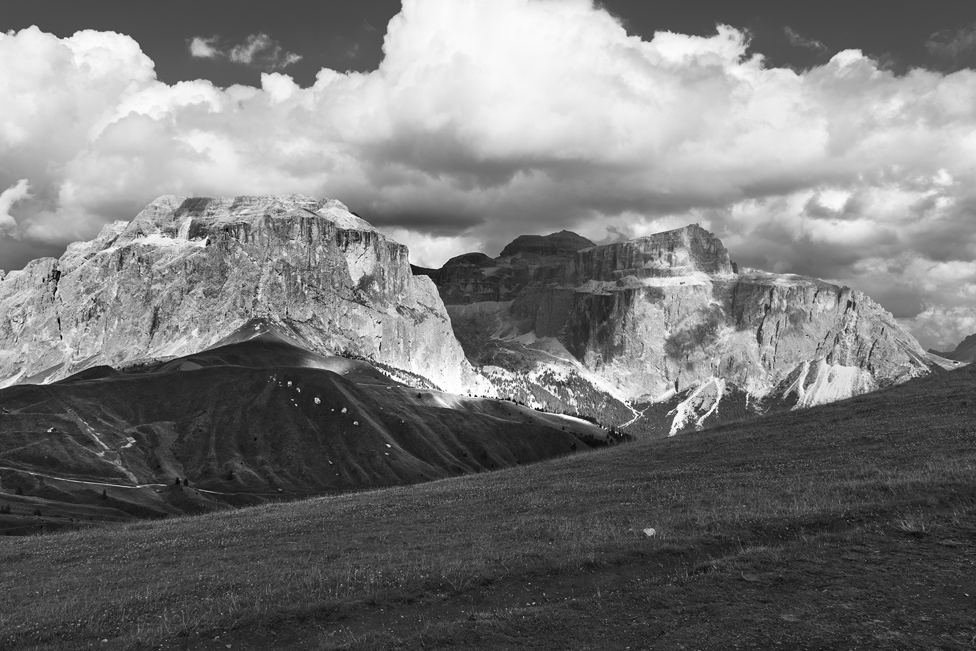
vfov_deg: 47.9
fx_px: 732
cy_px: 330
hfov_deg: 67.4
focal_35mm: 27
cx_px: 477
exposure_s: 1/400
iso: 100
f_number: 9
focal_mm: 24
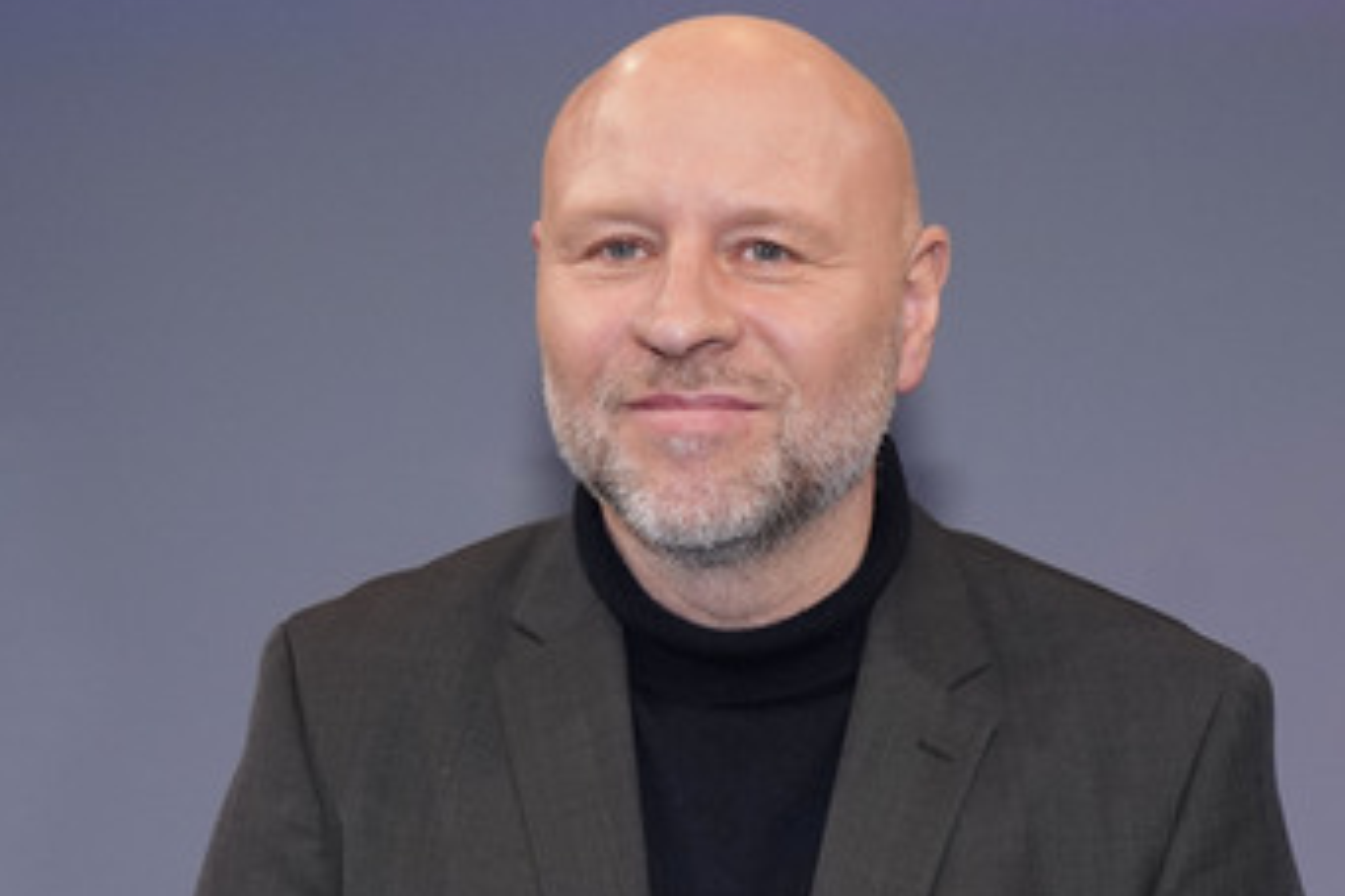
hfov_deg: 40.3
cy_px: 560
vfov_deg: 27.4
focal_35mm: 49
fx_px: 1830
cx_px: 751
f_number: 5.6
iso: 2000
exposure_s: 1/125
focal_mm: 37
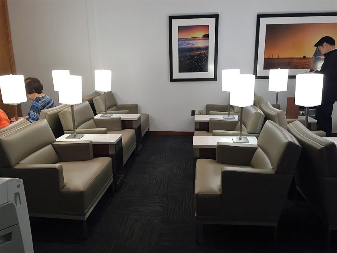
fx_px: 282
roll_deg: -0.2
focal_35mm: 29
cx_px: 168
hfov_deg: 61.6
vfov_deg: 48.3
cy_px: 126
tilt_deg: -14.1
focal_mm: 4.15
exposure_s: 1/30
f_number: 2.2
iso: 80
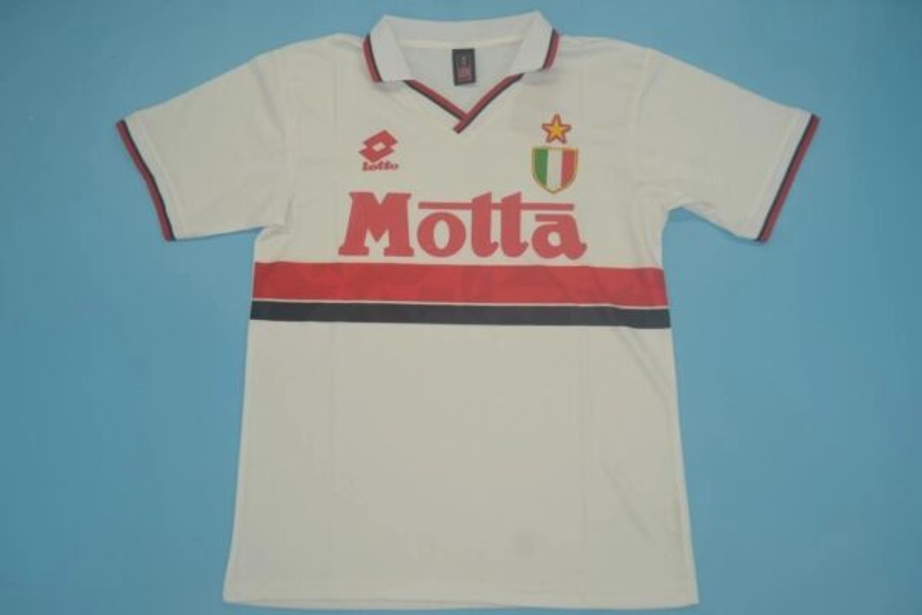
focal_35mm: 33
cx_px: 461
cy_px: 308
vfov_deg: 40.0
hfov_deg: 57.2
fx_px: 845
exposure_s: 1/200
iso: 200
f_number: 4
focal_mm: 22
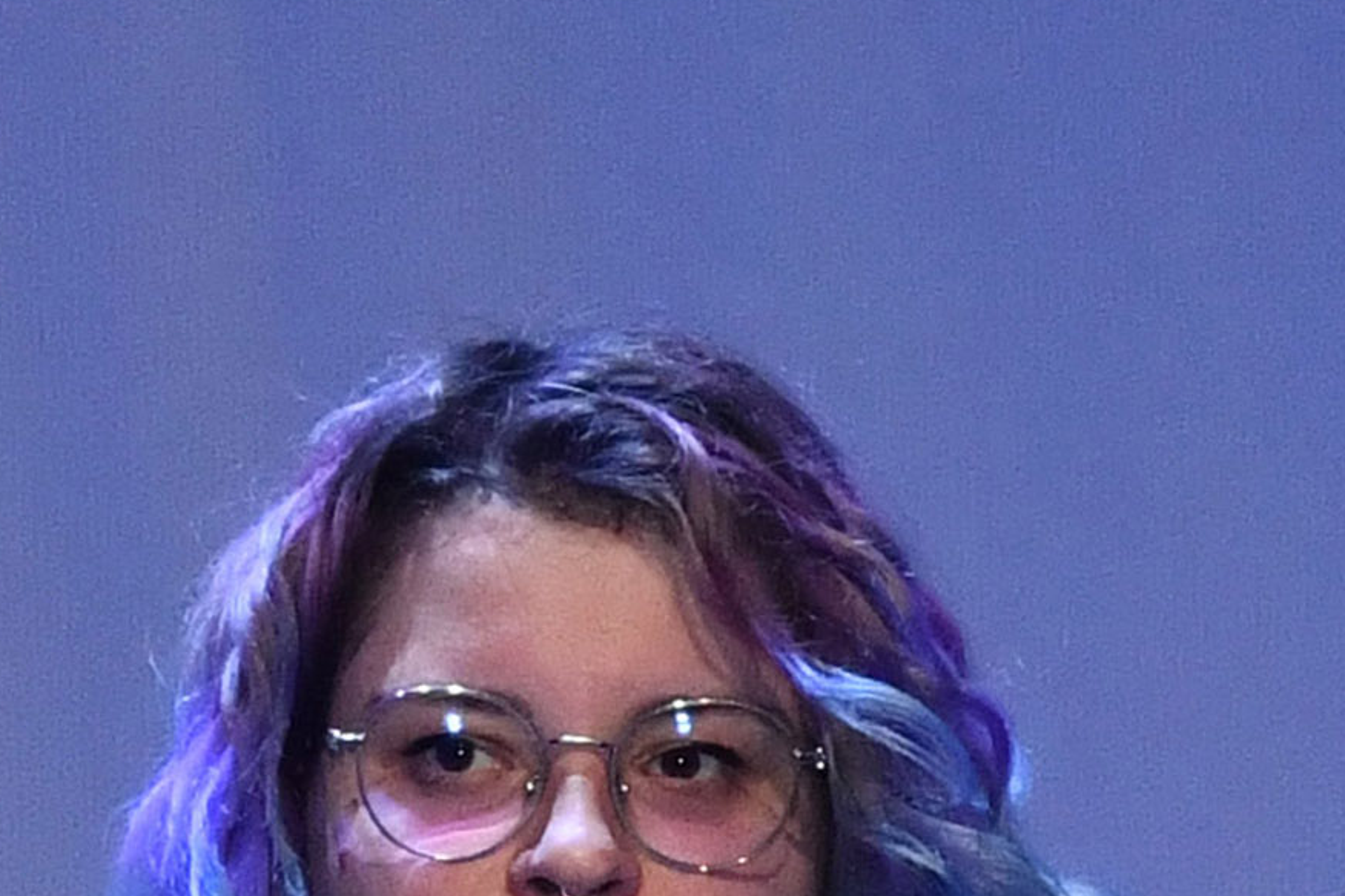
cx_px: 26
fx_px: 12104
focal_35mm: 324
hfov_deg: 6.3
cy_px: 2027
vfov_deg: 4.2
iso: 1600
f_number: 6.3
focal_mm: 34
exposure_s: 1/125
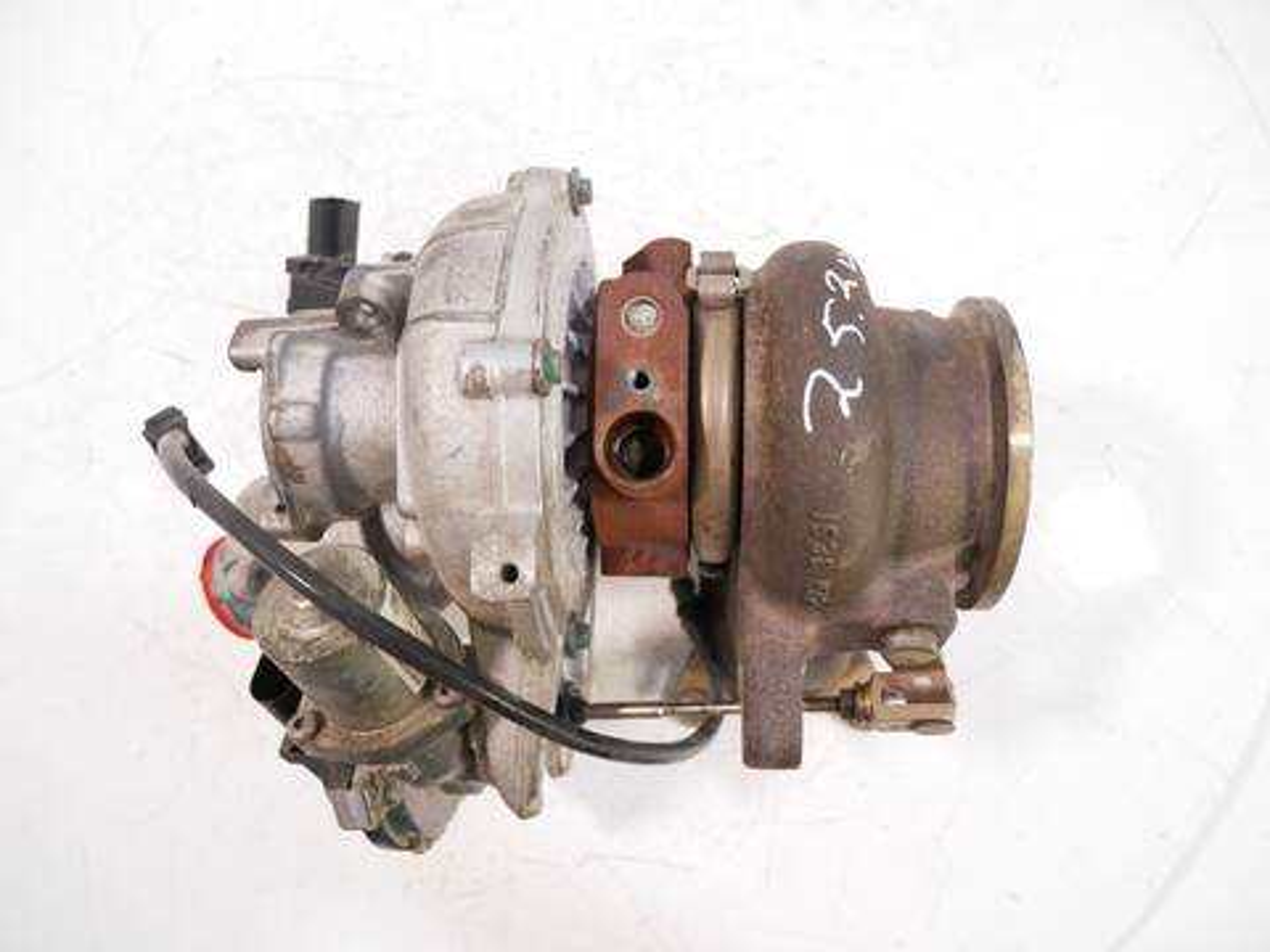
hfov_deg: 71.6
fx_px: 881
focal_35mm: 24
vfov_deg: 56.8
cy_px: 476
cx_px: 635
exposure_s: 1/60
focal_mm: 12
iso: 800
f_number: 3.5
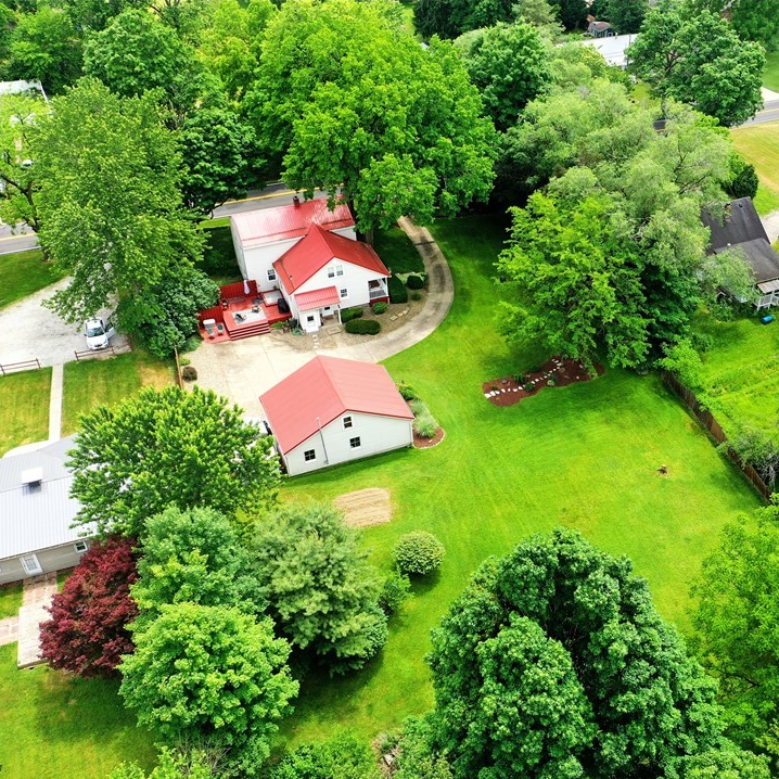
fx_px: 917
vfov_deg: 46.0
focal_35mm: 36
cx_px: 481
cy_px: 392
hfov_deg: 45.7
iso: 100
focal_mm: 10.26
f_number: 5
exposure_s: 1/240
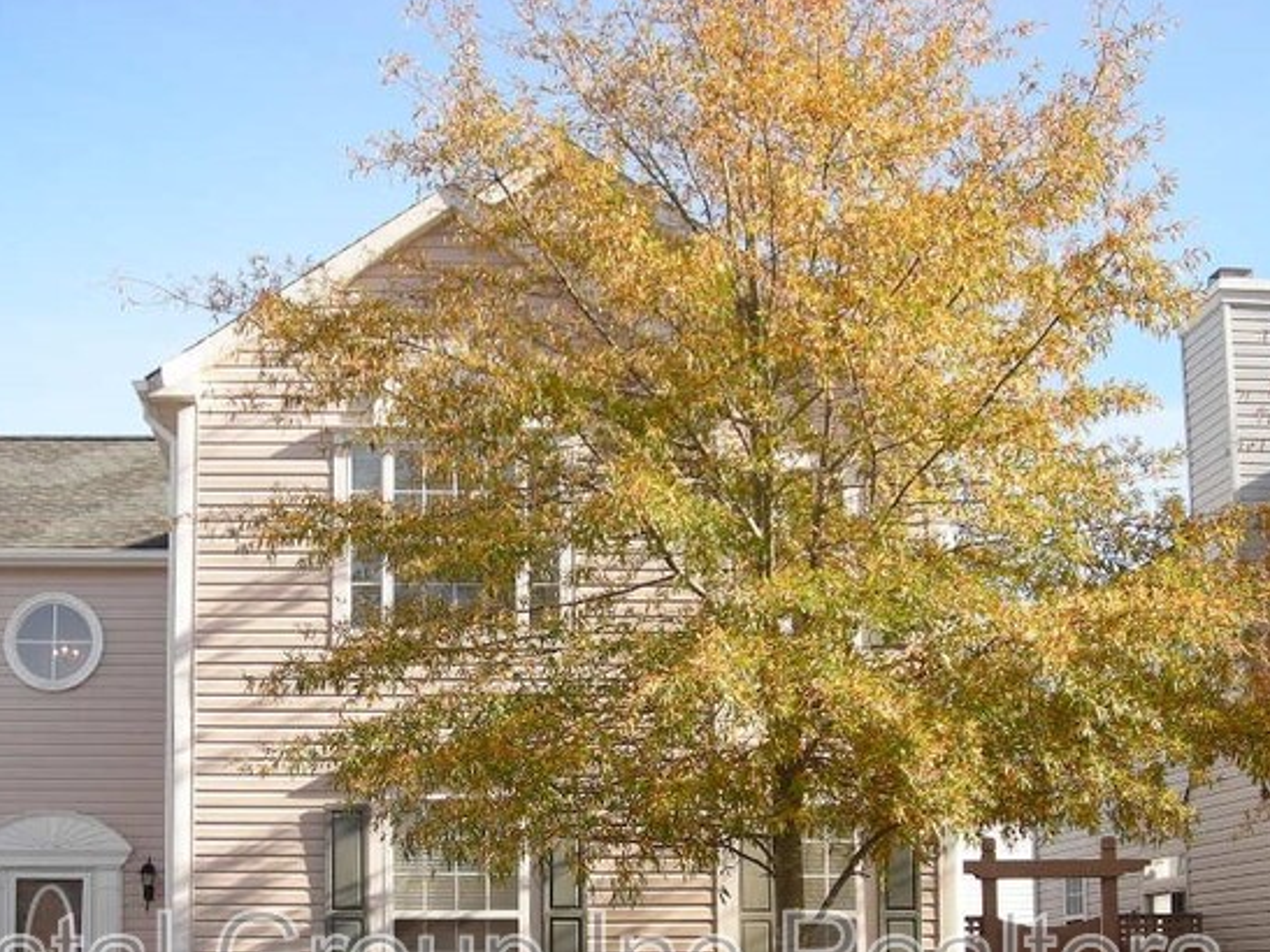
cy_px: 678
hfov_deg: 32.1
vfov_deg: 24.2
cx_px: 497
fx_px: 2201
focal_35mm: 60
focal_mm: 6.8
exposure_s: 1/339
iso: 70
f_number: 3.3
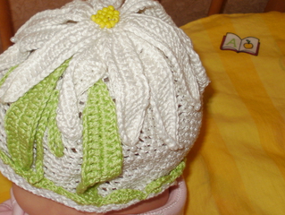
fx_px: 511
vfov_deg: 23.6
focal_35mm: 62
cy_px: 77
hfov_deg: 31.2
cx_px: 141
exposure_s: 1/30
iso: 100
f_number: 3.5
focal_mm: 6.3
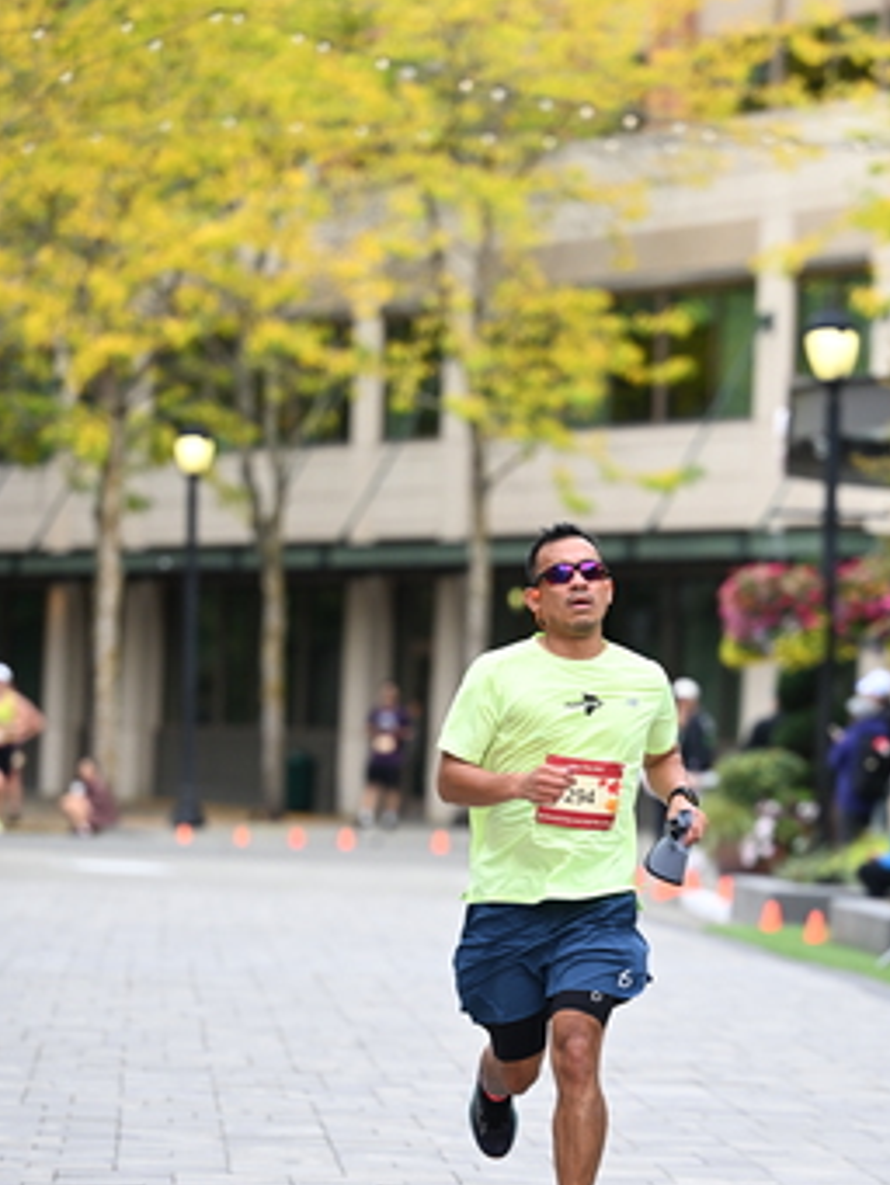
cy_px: 765
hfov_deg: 7.7
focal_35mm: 194
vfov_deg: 10.2
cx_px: 628
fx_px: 6646
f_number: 2.8
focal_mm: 125
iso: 640
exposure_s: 1/1600
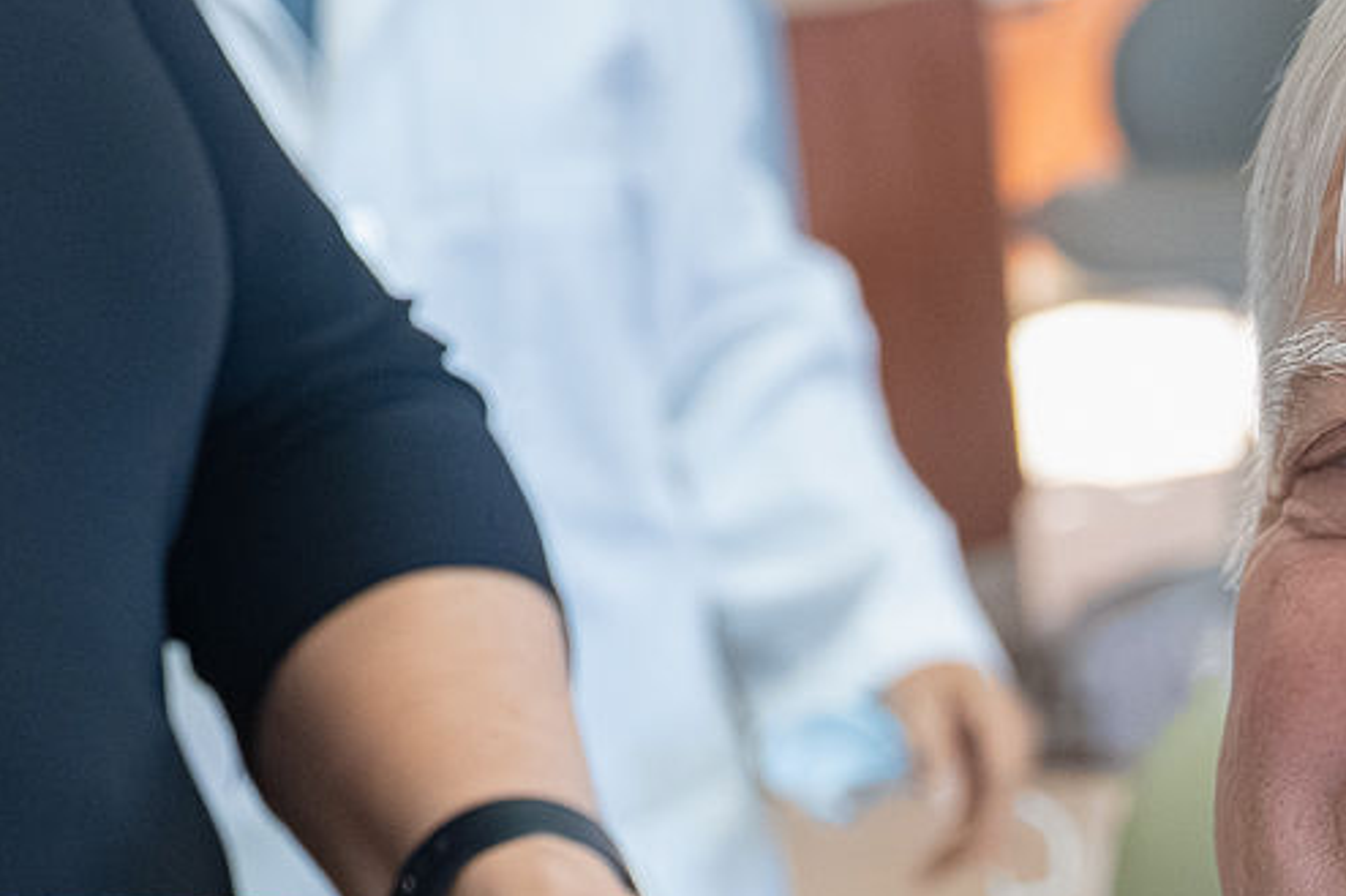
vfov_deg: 11.4
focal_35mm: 116
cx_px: 1763
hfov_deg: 16.6
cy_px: 1243
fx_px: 4335
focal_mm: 28
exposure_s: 1/400
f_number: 2.8
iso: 5000
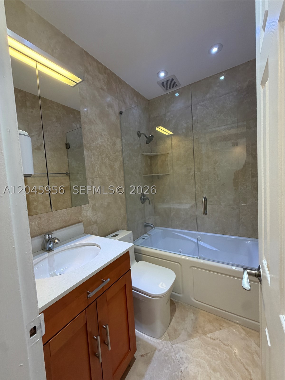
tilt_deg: -5.5
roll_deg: +3.9
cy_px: 190
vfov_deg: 102.1
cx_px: 142
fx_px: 154
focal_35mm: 14
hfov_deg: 85.7
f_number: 2.2
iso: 250
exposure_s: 1/120
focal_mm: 2.22
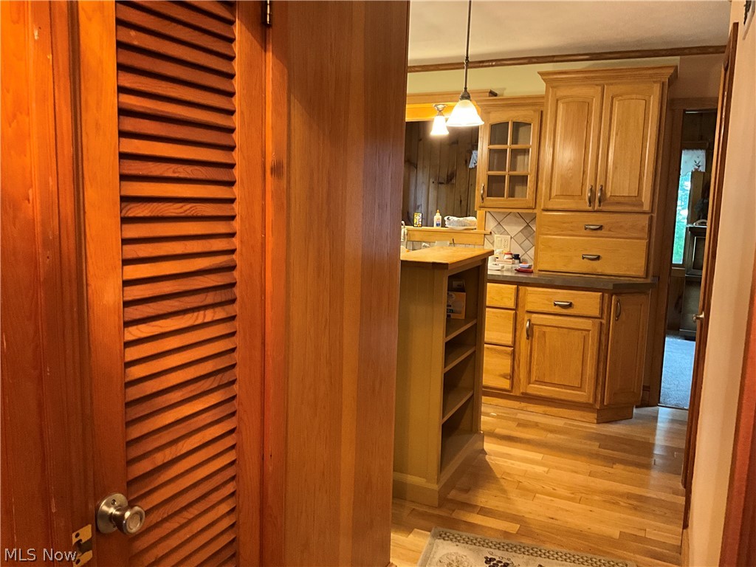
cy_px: 284
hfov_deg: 61.7
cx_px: 378
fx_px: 633
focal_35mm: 29
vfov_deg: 48.2
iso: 400
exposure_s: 1/30
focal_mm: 3
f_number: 1.8
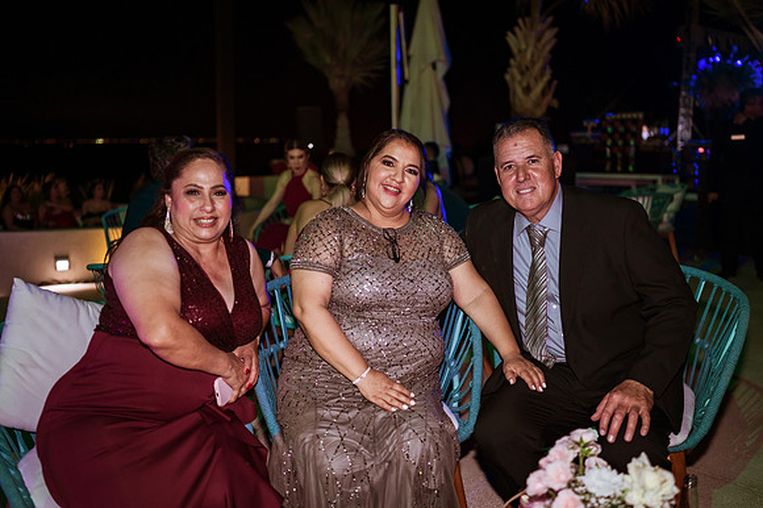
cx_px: 382
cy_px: 254
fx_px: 741
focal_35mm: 35
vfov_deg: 37.8
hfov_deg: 54.5
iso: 1600
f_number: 1.8
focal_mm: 35
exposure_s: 1/80
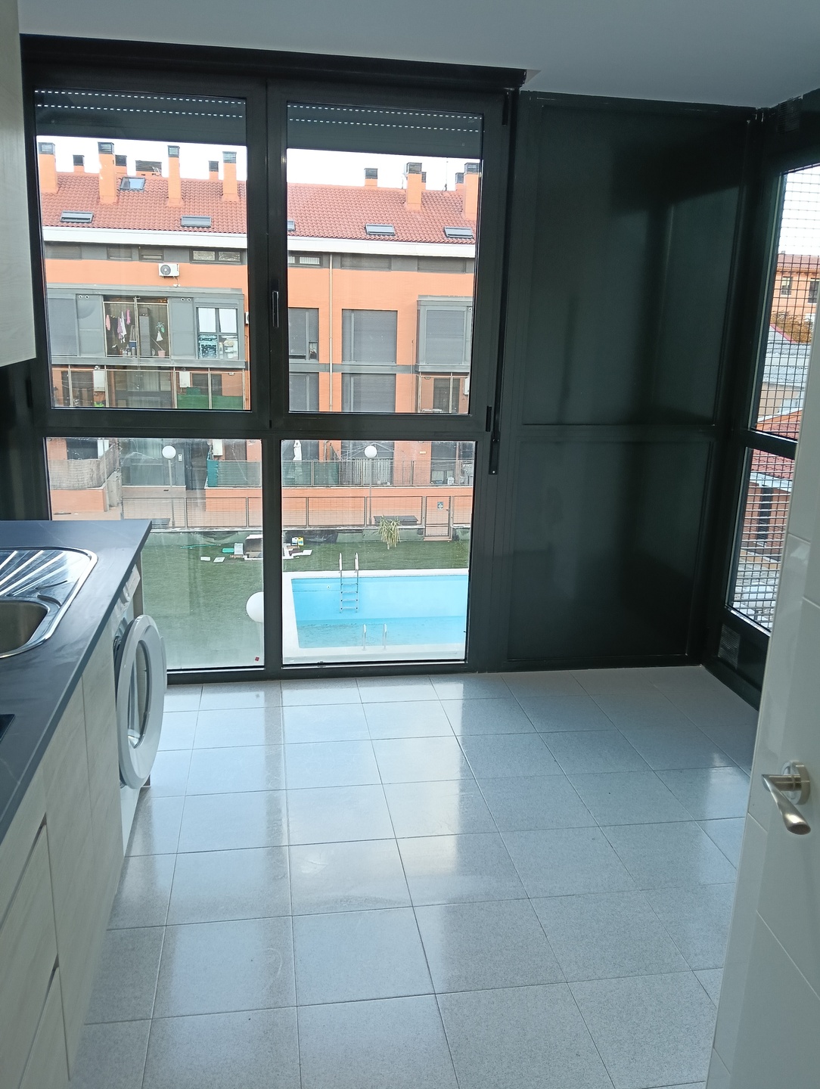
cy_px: 544
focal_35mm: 27
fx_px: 851
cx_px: 410
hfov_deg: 51.5
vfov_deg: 65.3
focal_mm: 3.98
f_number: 1.8
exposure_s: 1/33.3
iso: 100
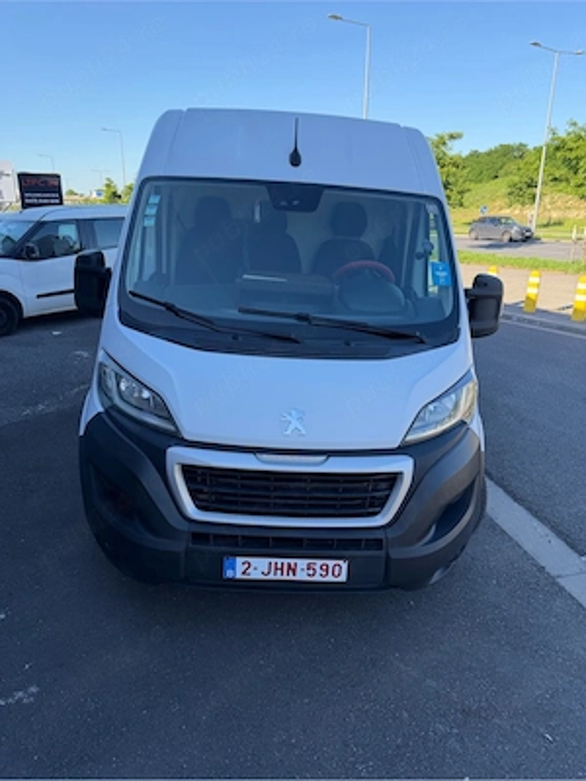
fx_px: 542
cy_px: 390
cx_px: 293
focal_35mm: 24
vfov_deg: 71.6
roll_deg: -0.5
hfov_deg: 56.8
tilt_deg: -18.7
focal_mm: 6.76
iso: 100
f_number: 1.78
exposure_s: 1/1292
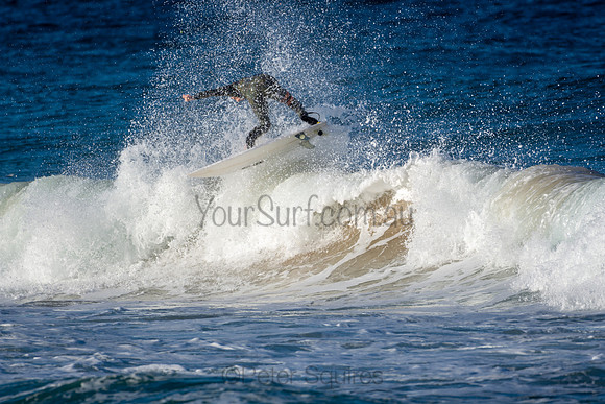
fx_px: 12607
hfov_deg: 2.7
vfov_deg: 1.8
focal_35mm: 750
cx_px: 302
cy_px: 202
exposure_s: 1/1250
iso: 125
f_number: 5.6
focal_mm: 500
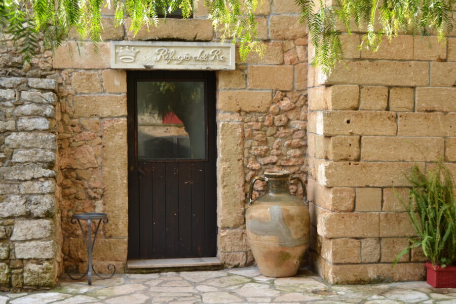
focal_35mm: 60
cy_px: 152
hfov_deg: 33.4
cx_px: 228
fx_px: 760
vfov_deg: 22.6
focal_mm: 40
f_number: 5
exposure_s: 1/30
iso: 100
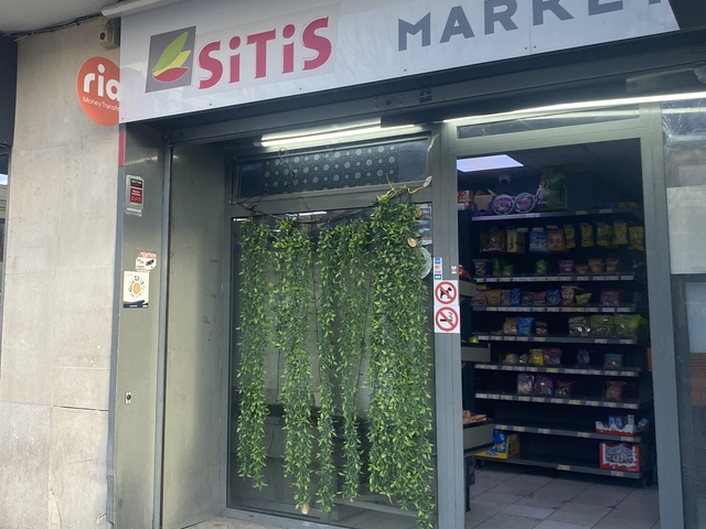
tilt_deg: +6.8
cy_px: 226
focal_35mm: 39
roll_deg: +0.7
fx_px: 795
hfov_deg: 47.5
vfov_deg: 36.7
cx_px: 268
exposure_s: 1/198
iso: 32
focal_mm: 4.25
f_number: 1.8
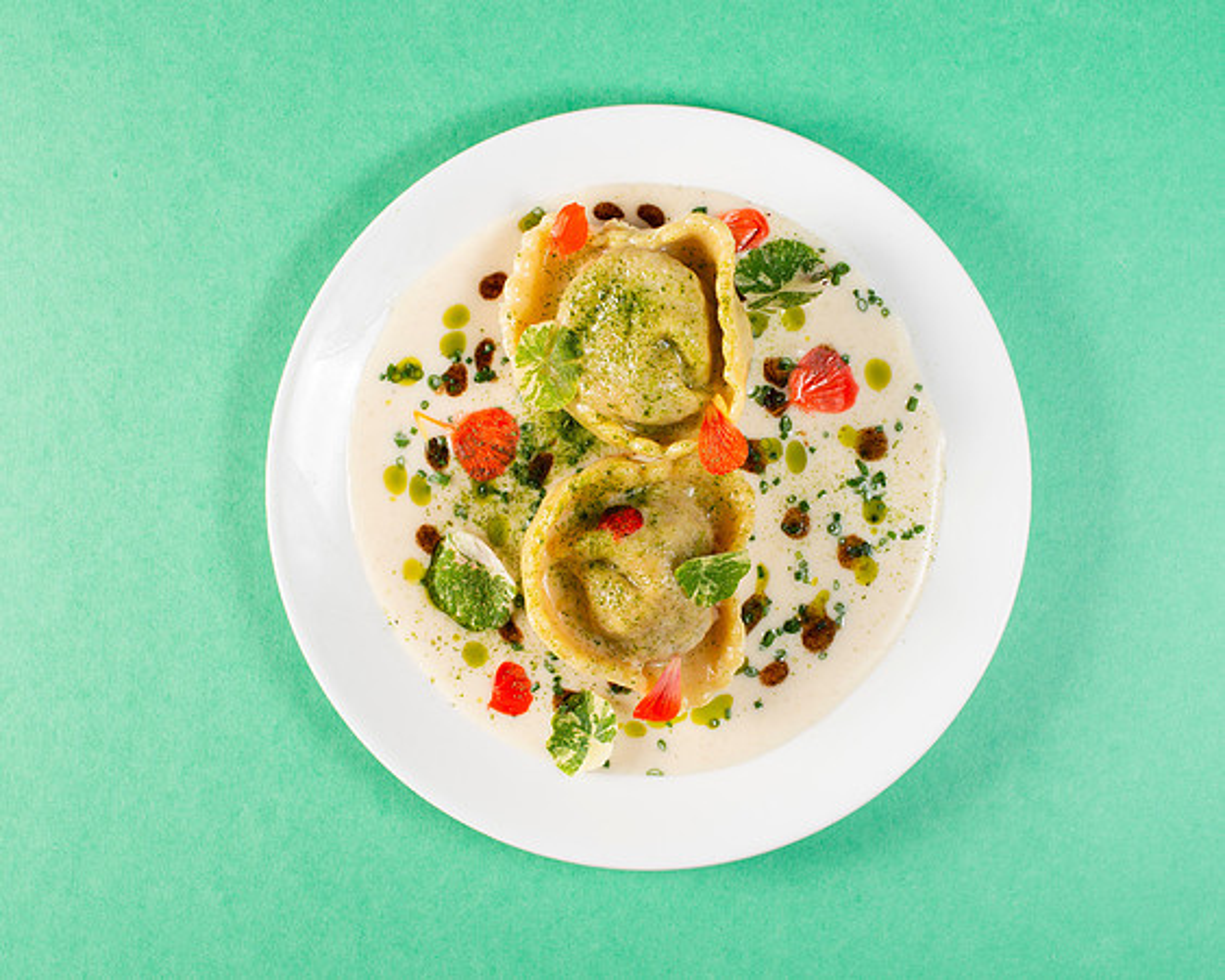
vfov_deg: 24.5
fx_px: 2255
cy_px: 519
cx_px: 657
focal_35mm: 62
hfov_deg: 30.4
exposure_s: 1/200
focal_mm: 50
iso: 200
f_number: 9
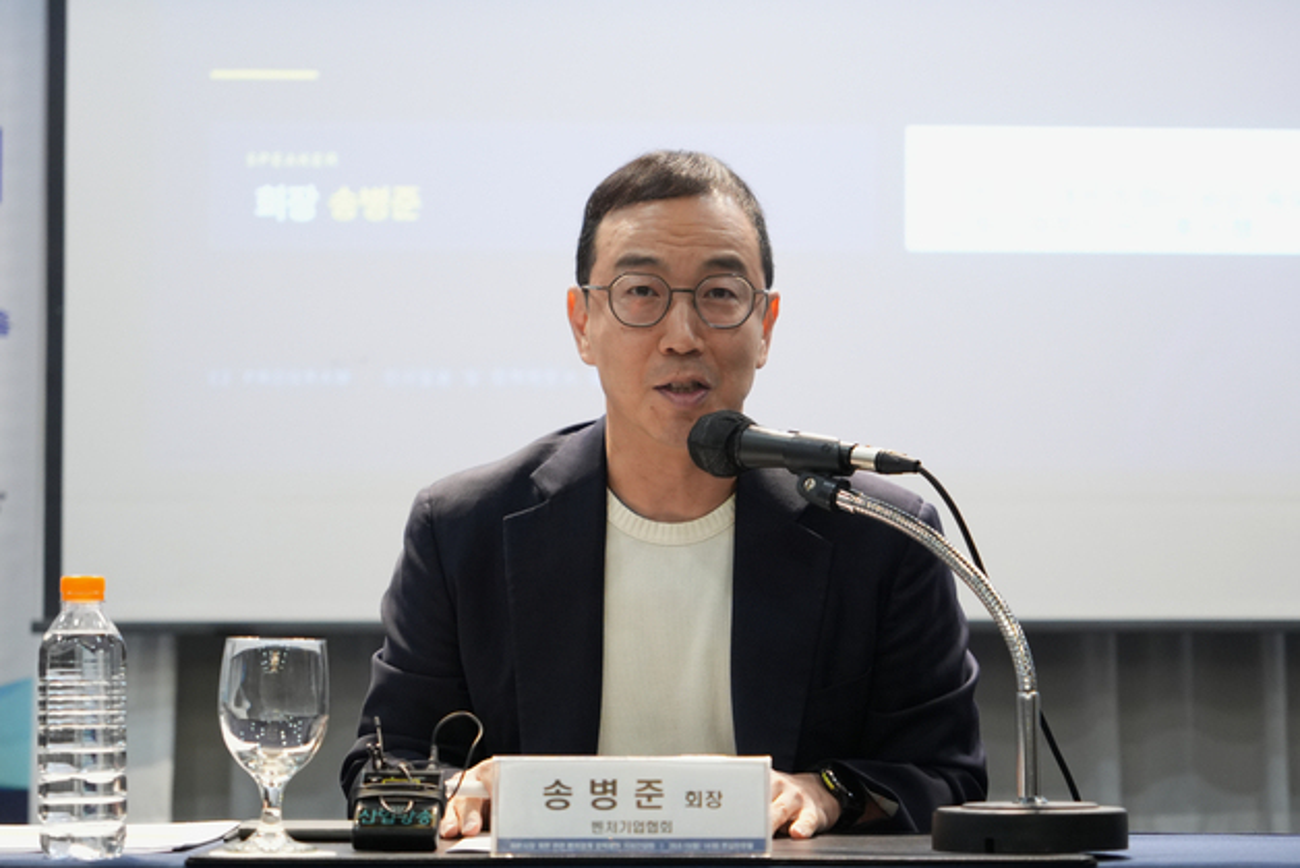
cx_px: 650
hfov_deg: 27.0
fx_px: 2709
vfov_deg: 18.2
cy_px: 434
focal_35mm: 75
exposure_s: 1/100
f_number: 2.8
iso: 1600
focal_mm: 50
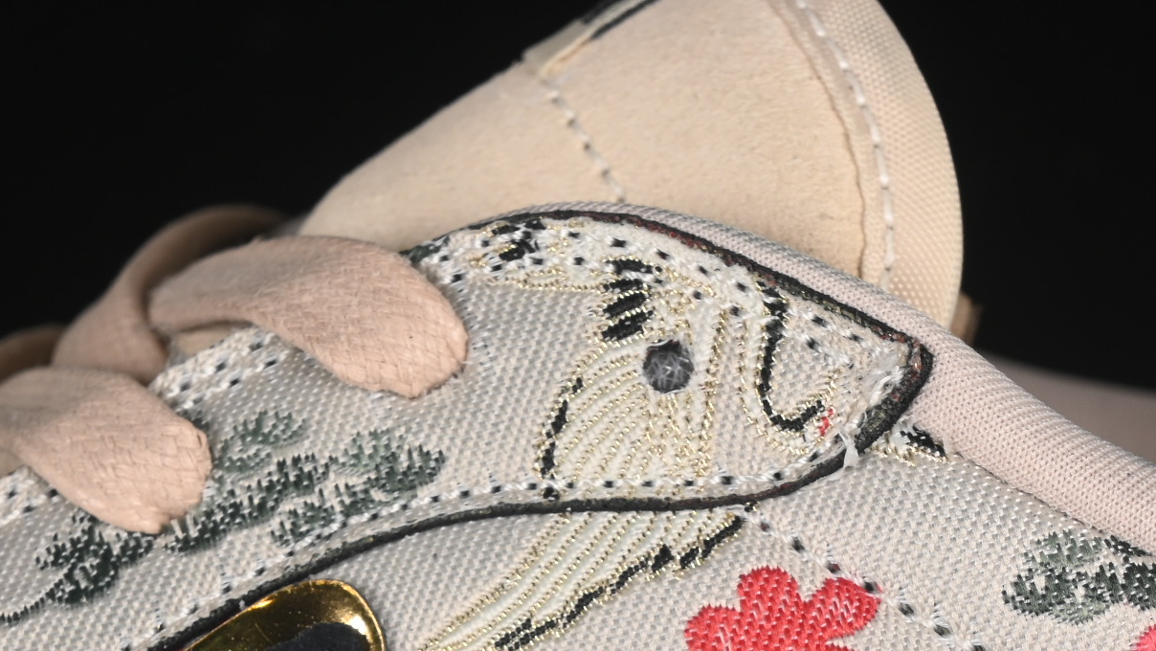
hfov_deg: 11.9
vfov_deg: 6.6
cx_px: 586
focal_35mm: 181
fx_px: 5549
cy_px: 881
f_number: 7.1
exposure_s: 1/80
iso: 160
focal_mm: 50
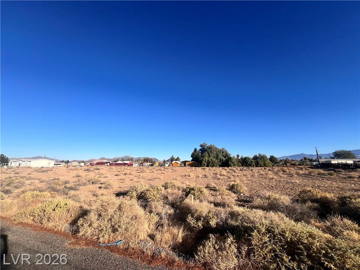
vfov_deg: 89.9
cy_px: 135
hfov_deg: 106.2
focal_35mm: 13
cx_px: 180
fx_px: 135
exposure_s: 1/1876
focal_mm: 1.57
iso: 32
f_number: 1.8
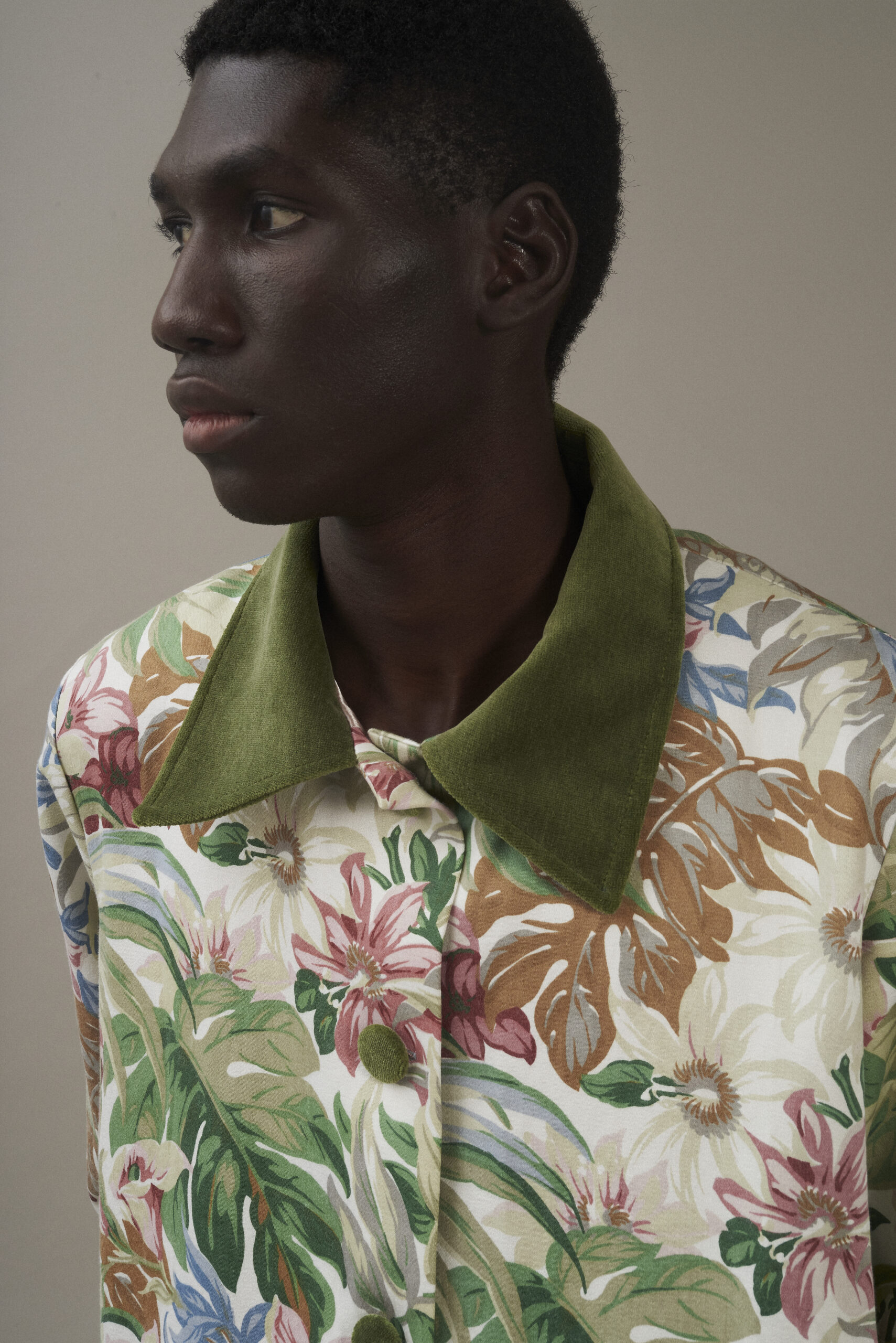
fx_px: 2797
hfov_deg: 18.2
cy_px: 672
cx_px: 448
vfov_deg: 27.0
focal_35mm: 75
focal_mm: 75
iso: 200
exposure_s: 1/160
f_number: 13
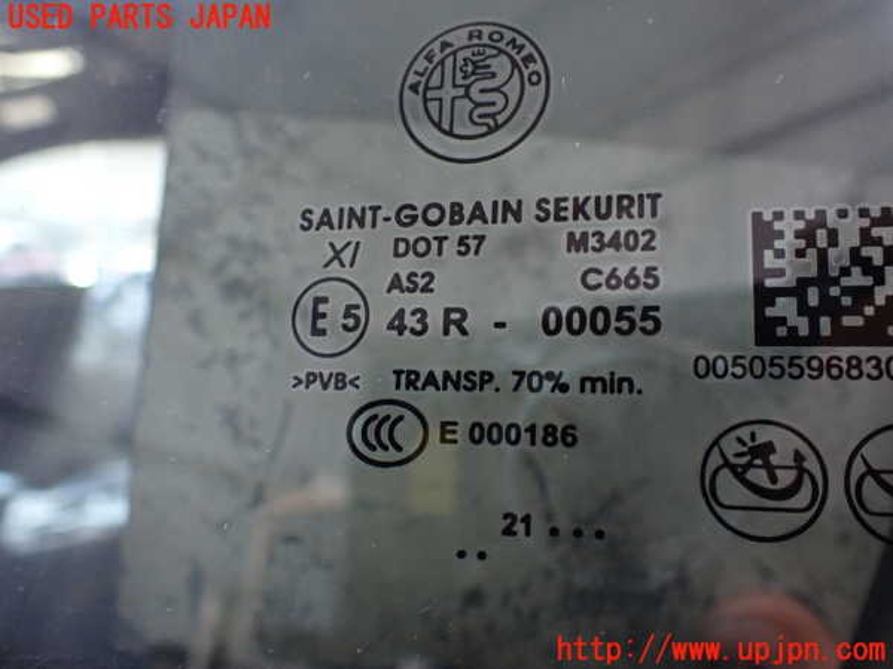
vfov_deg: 46.8
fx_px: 774
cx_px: 446
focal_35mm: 30
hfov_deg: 60.0
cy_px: 334
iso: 250
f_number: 2.3
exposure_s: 1/125
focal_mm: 5.4
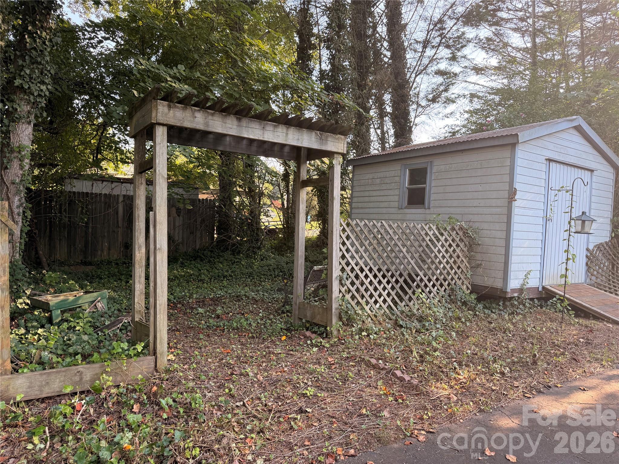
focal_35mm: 24
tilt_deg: -1.2
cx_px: 310
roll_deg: -2.3
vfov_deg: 56.8
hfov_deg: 71.6
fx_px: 429
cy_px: 232
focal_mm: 6.76
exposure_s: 1/305
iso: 80
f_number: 1.78
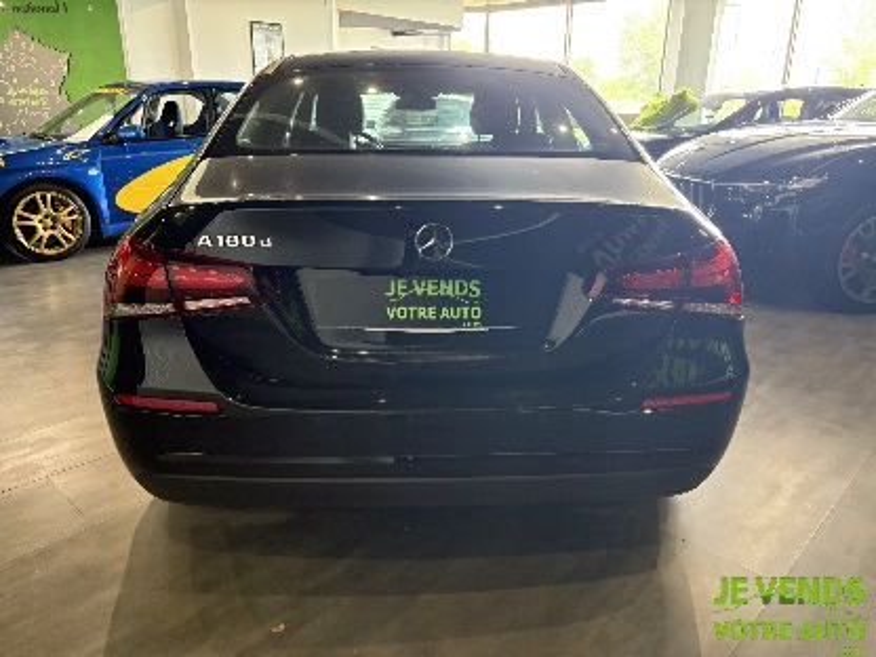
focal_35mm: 26
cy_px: 328
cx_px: 438
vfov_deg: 53.1
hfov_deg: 67.3
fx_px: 658
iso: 400
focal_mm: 5.96
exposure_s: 1/50
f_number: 1.6
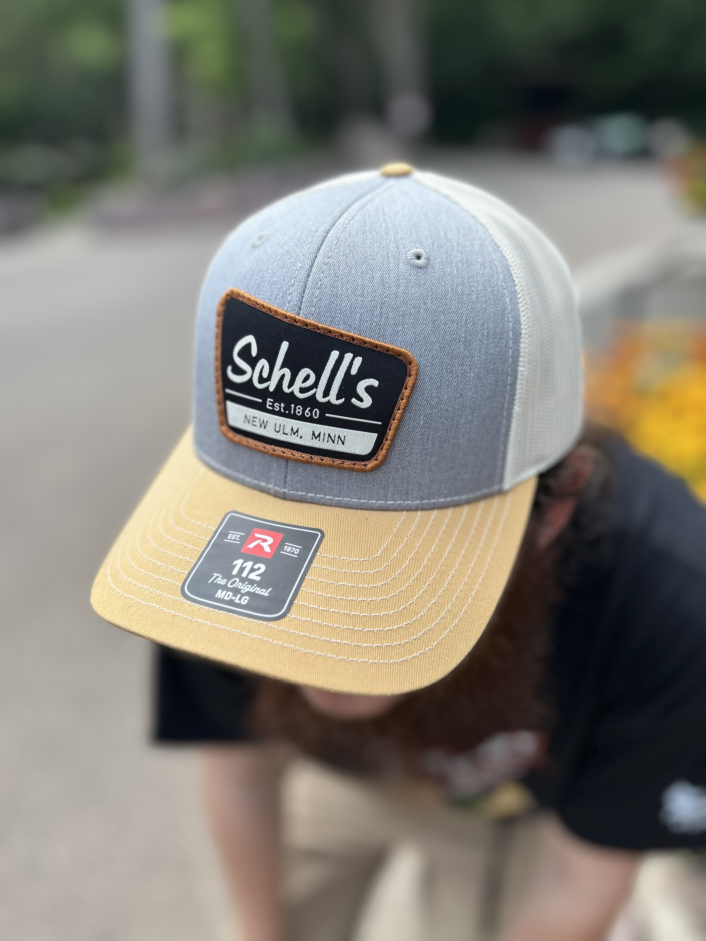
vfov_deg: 67.3
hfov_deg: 53.1
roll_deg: -3.7
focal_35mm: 26
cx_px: 353
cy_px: 470
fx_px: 707
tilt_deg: -23.0
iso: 50
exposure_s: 1/1311
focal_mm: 5.7
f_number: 1.5
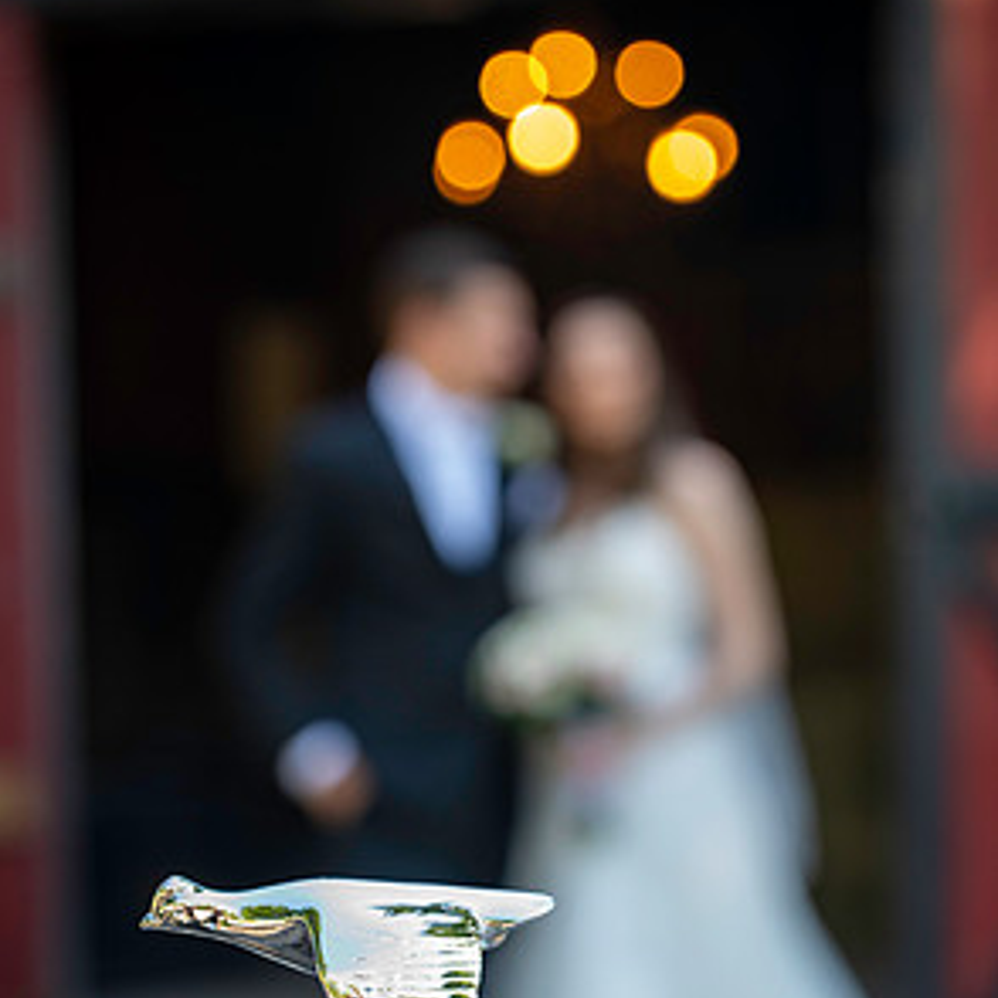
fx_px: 2968
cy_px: 689
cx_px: 494
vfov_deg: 19.0
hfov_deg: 19.1
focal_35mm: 91
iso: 800
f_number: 3.5
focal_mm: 70
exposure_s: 1/400
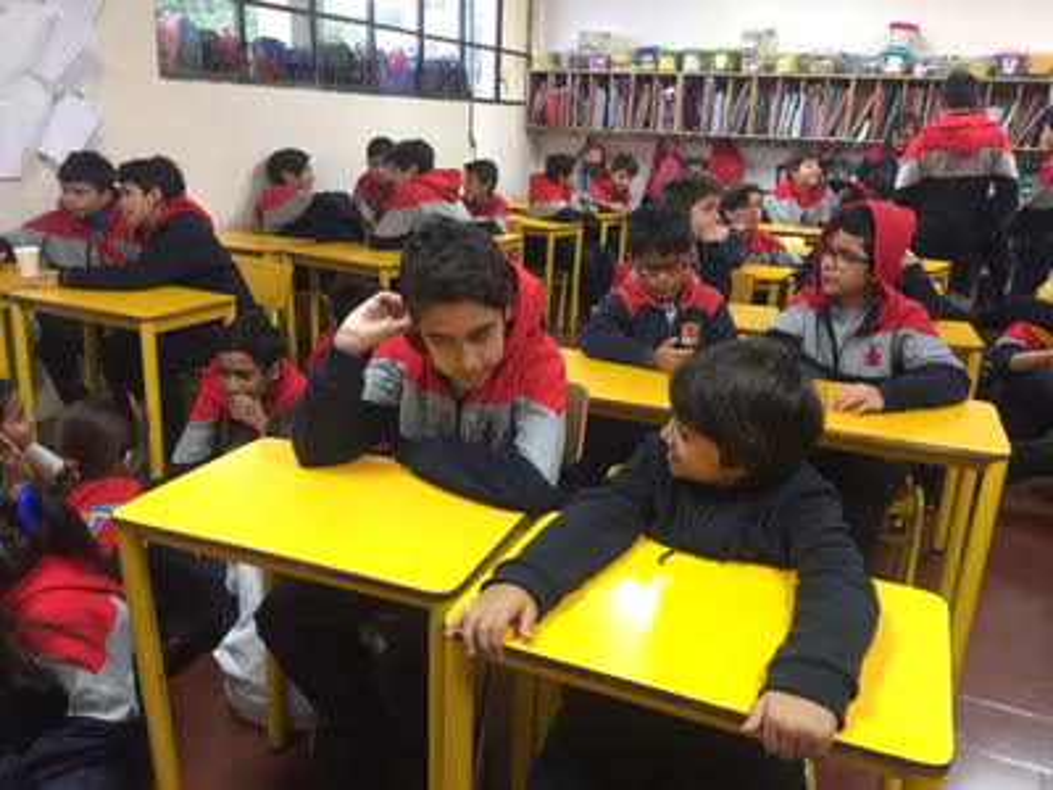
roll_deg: -3.0
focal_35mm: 29
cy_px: 395
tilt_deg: -16.6
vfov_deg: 48.2
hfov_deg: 61.7
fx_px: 882
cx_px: 526
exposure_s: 1/17
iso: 64
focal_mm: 4.15
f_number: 2.2
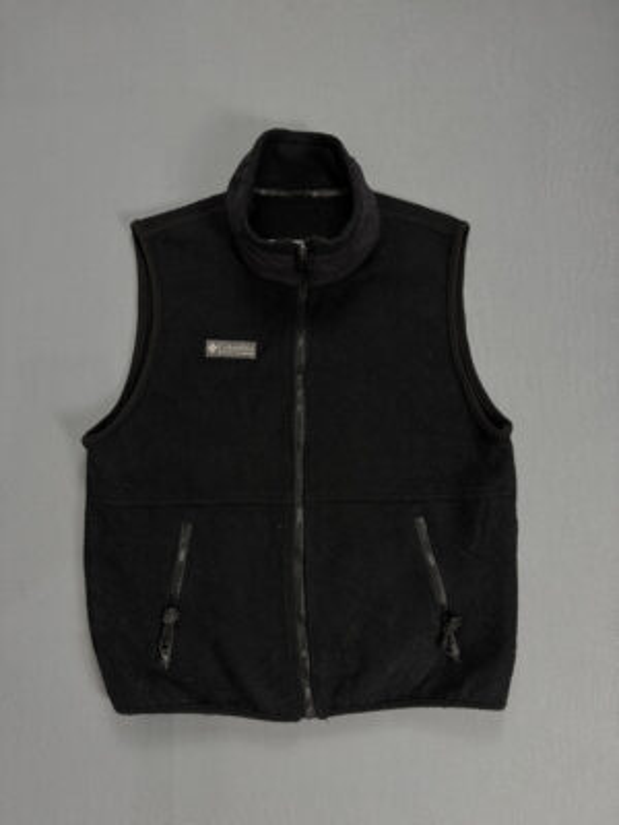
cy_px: 412
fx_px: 572
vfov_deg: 71.6
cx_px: 310
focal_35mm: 24
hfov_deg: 56.8
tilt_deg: -86.5
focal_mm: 6.76
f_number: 1.78
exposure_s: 1/60
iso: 200
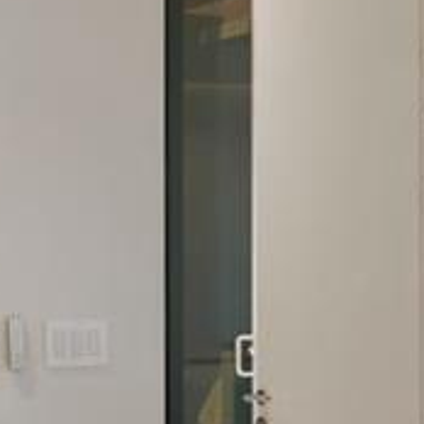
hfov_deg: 11.2
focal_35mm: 156
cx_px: 312
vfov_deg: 11.2
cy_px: 286
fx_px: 2162
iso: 320
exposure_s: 1/125
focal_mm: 20
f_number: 11
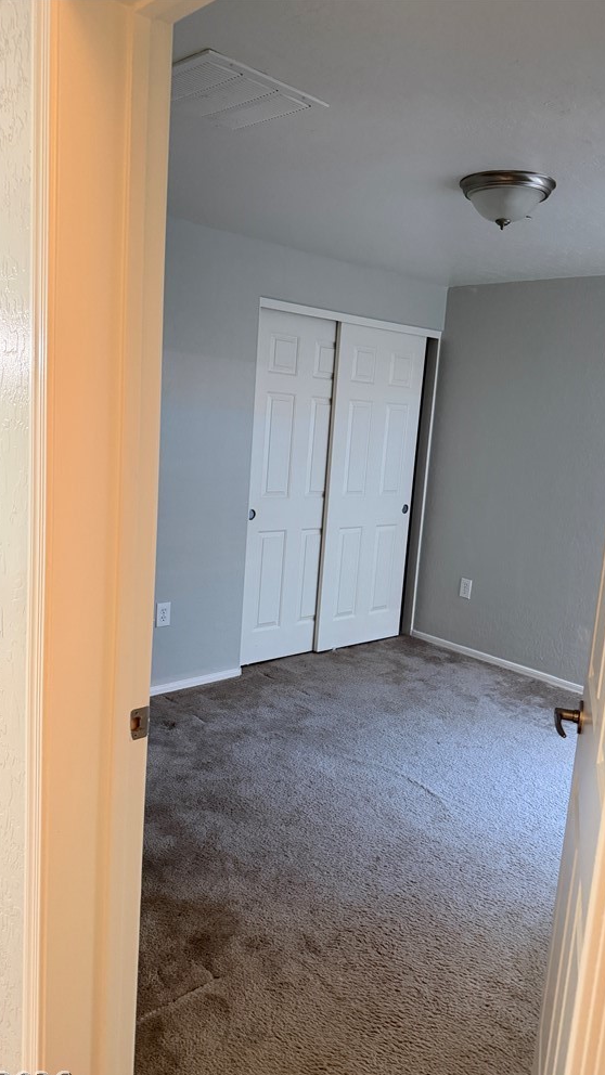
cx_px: 332
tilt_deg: -8.2
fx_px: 770
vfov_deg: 69.8
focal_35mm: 27
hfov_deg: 42.8
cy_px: 553
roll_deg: -3.8
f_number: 1.78
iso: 640
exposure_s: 1/60
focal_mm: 6.76
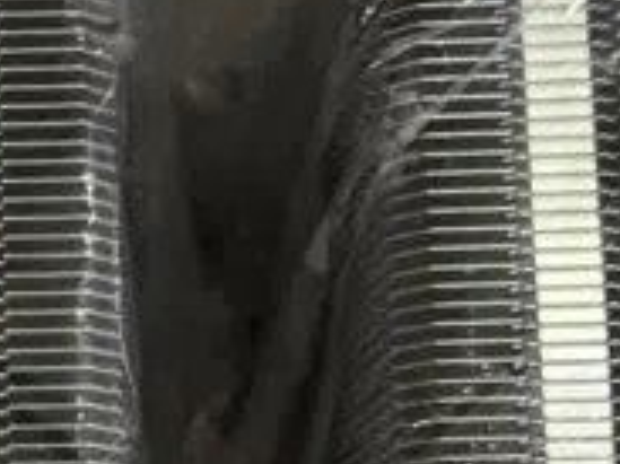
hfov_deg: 21.4
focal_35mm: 84
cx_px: -156
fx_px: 1504
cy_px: 440
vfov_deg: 17.2
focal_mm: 6.76
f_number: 1.78
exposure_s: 1/25
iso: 1000
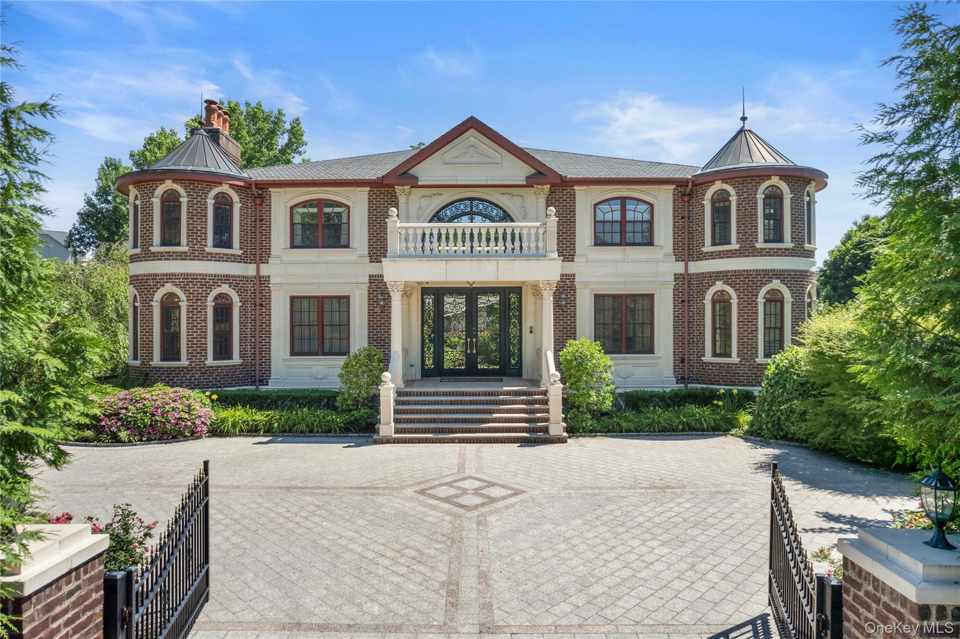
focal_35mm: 22
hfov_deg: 78.6
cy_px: 320
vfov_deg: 57.2
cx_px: 480
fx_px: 586
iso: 100
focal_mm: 8.38
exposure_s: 1/2500
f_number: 2.4
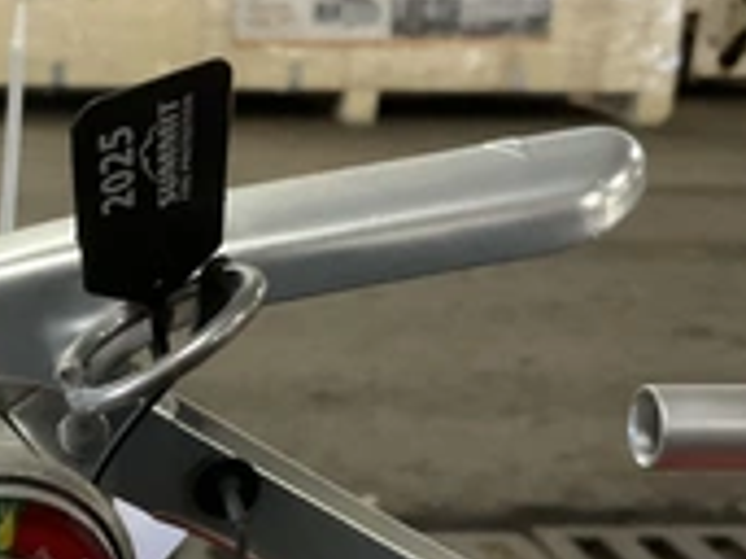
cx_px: 183
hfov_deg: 28.2
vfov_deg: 21.4
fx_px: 1464
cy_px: 432
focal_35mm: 68
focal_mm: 3
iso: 160
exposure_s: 1/60
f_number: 1.8
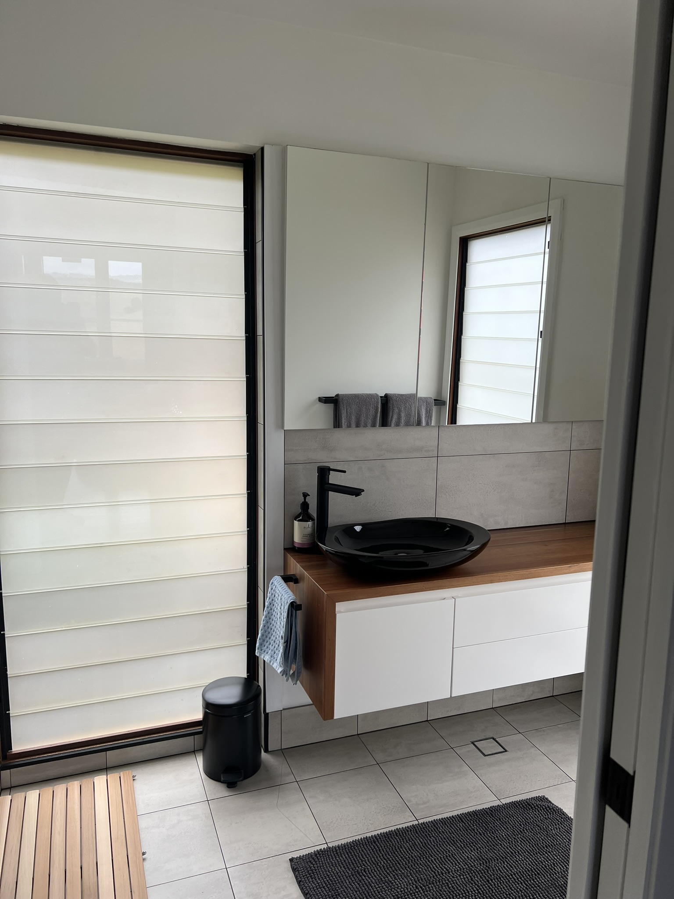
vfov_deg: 67.3
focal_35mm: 26
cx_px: 337
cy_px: 450
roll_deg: -1.1
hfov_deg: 53.1
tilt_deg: -9.9
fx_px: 675
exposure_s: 1/142
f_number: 1.5
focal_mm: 5.7
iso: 32
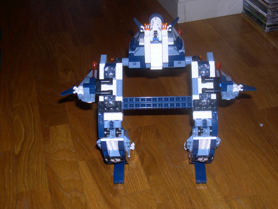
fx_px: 458
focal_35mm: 57
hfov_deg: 33.8
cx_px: 139
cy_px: 104
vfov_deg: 25.7
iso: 100
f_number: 3.4
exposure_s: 1/60
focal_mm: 12.2
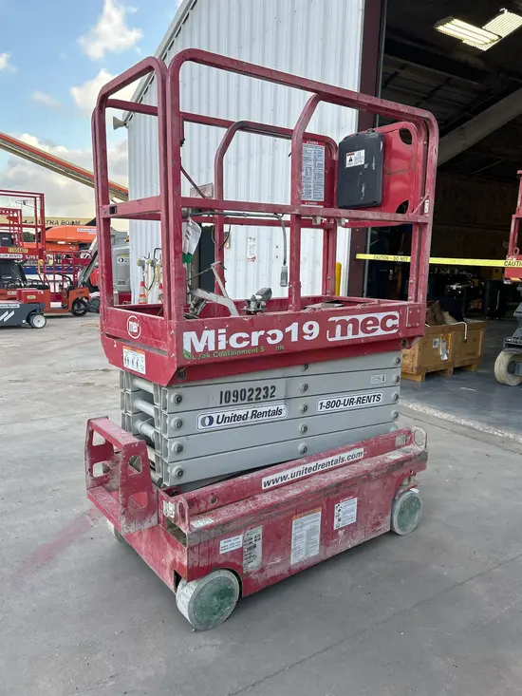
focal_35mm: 26
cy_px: 348
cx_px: 261
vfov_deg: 67.3
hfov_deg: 53.1
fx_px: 523
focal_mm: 5.7
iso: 50
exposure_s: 1/502
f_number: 1.5
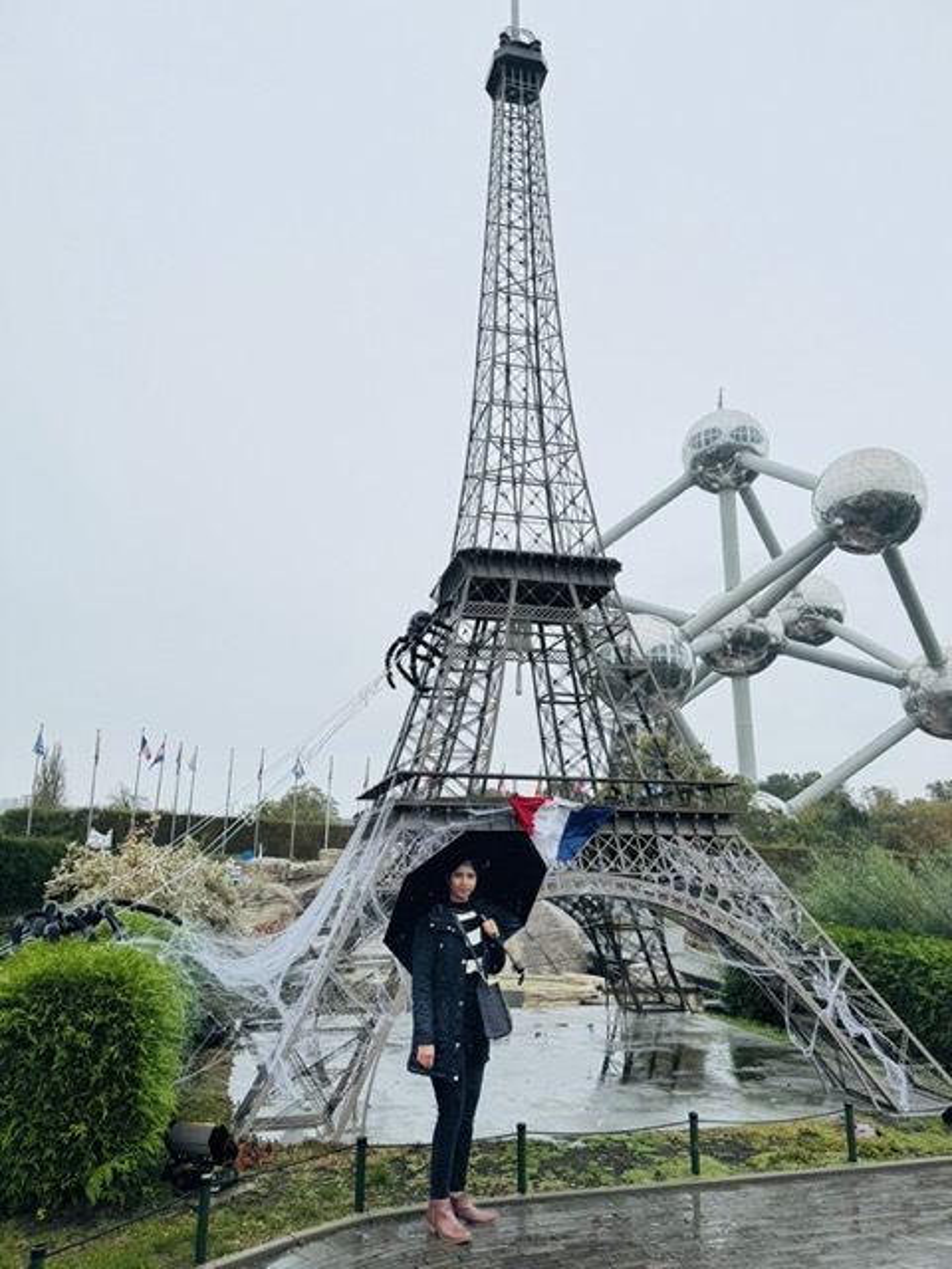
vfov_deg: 71.6
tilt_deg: +13.2
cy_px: 634
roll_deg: +0.0
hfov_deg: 56.8
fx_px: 880
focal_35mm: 24
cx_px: 476
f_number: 1.78
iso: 80
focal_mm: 6.86
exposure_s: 1/773
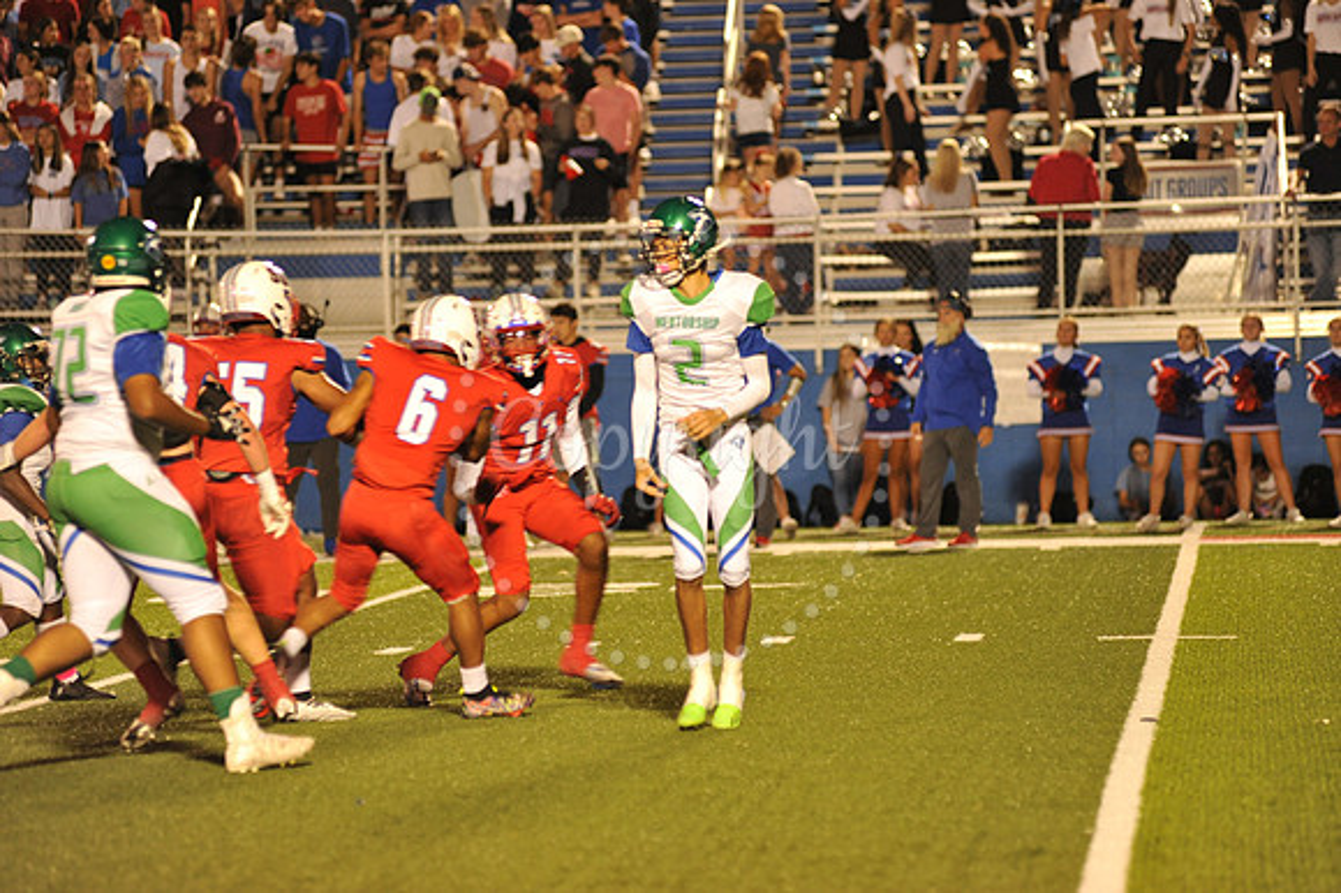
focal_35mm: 200
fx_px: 7445
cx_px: 670
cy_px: 446
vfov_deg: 6.9
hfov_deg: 10.3
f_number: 3.2
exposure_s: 1/200
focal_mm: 200
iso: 2000
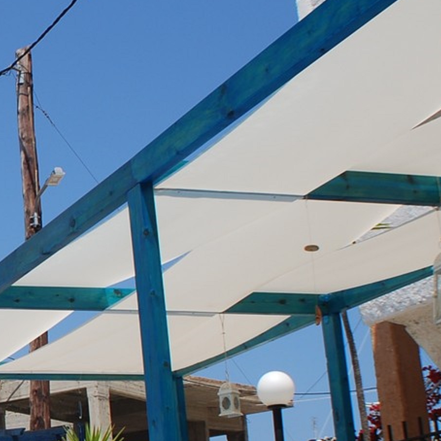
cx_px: -260
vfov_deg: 14.9
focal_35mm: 117
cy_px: 275
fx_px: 1686
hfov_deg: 13.8
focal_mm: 26
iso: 100
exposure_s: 1/250
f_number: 8
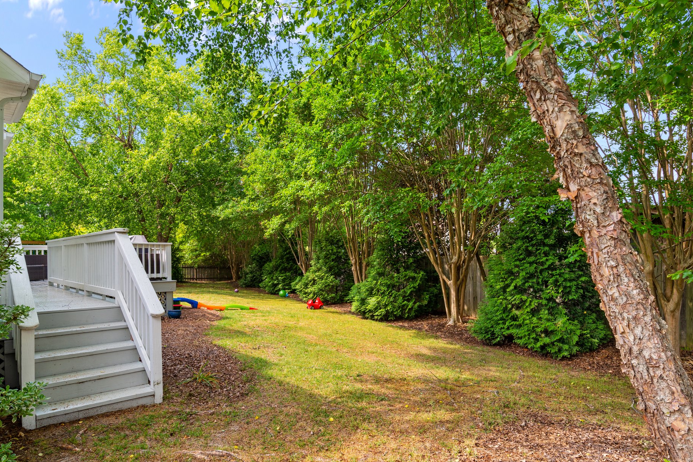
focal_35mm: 20
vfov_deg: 61.9
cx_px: 347
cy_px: 241
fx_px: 385
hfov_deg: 84.0
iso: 100
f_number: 8
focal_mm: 18
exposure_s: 1/80
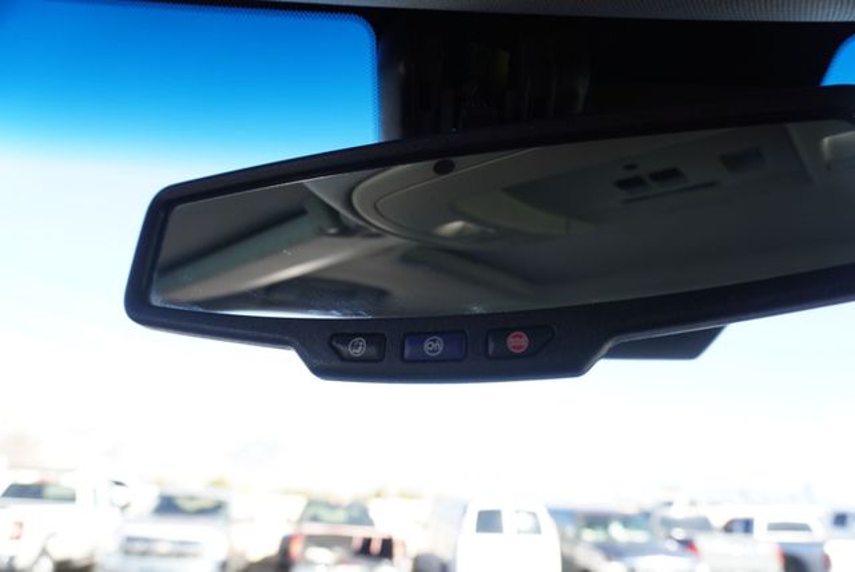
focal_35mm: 24
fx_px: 571
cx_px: 428
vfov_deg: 53.2
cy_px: 286
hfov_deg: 73.7
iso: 100
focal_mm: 16
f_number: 4.5
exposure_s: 1/80
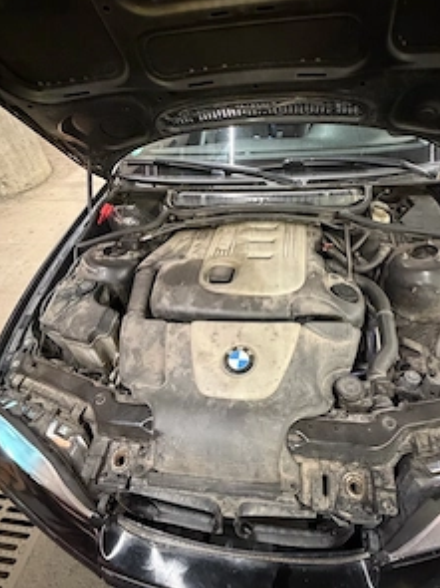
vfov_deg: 84.7
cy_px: 287
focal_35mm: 19
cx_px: 249
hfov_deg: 68.4
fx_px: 322
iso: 1000
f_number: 2.2
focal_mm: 2.22
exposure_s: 1/33
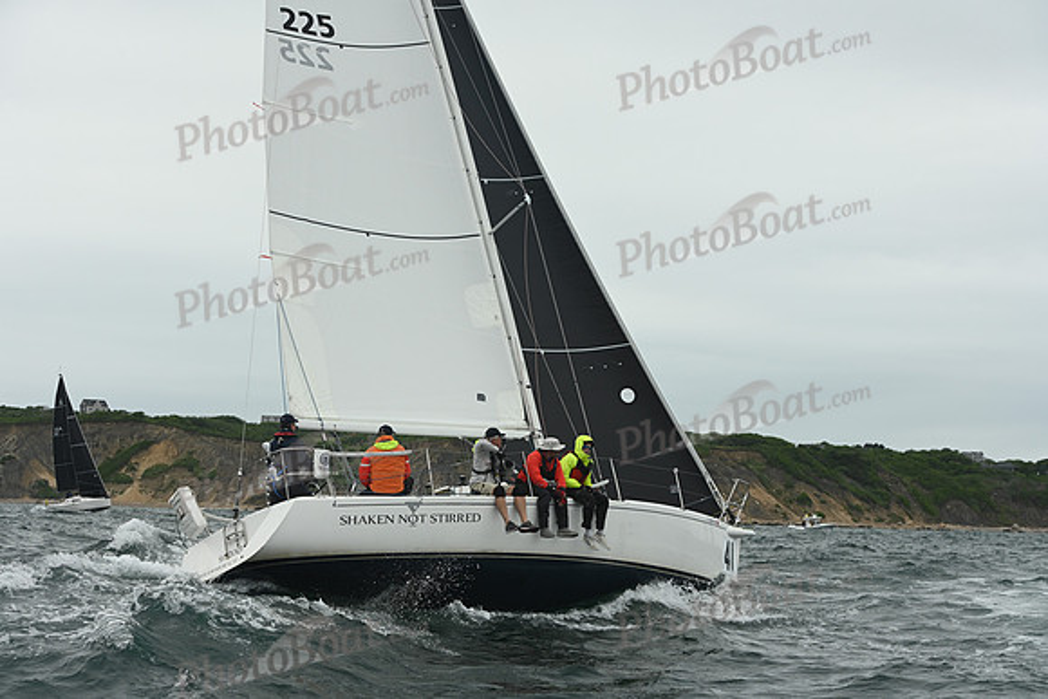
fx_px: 2038
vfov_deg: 19.5
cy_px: 350
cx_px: 524
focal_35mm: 70
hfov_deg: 28.8
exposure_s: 1/800
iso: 400
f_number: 8
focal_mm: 70
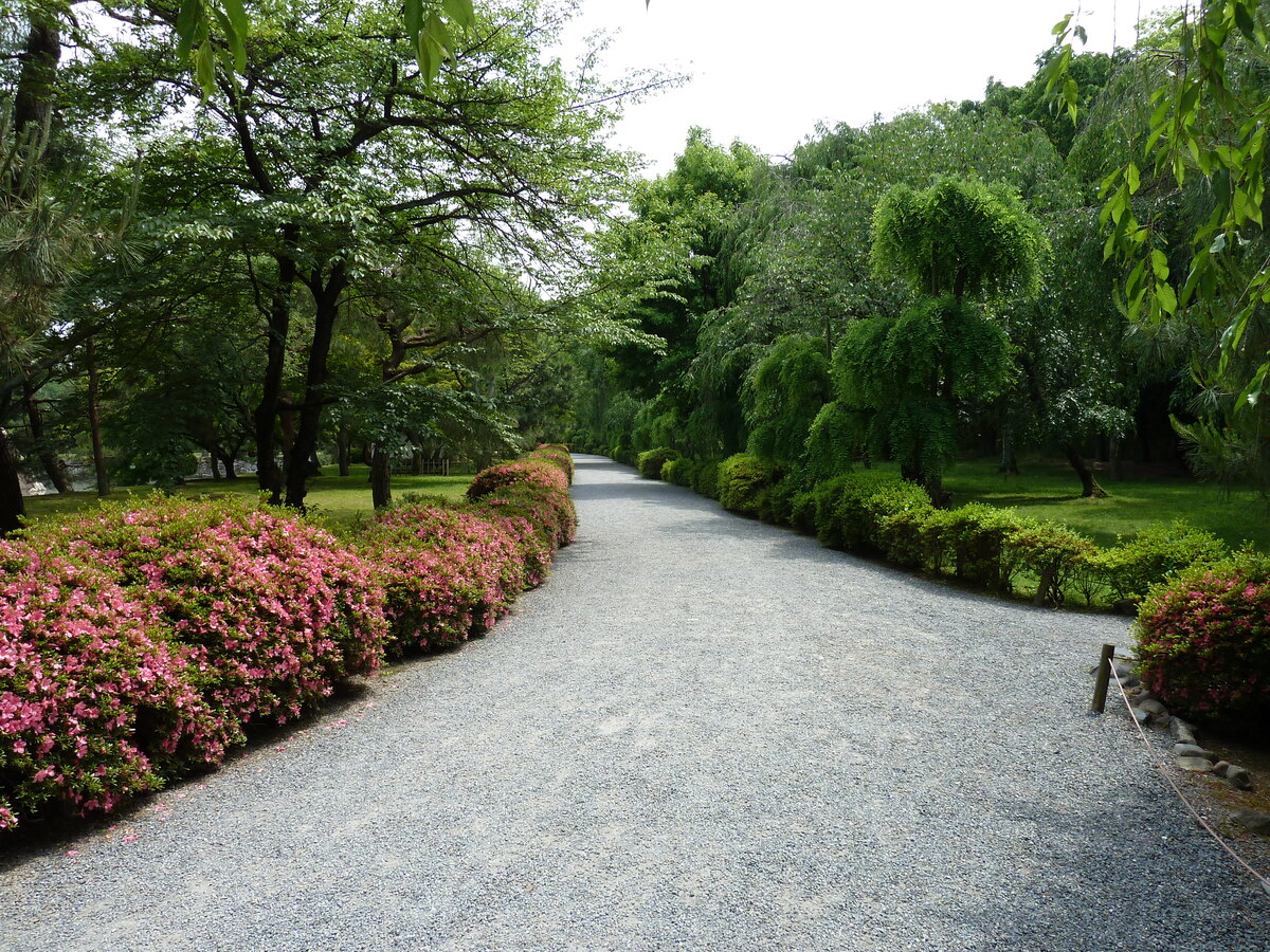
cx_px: 635
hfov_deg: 69.4
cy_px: 476
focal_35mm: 25
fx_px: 917
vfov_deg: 54.9
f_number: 4
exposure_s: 1/200
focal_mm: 4.1
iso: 80
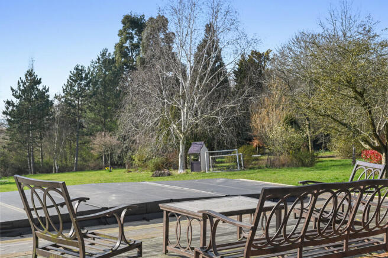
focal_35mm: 50
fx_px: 538
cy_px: 129
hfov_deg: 39.6
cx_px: 194
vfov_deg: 26.9
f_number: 8
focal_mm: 50
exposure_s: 1/80
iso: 400
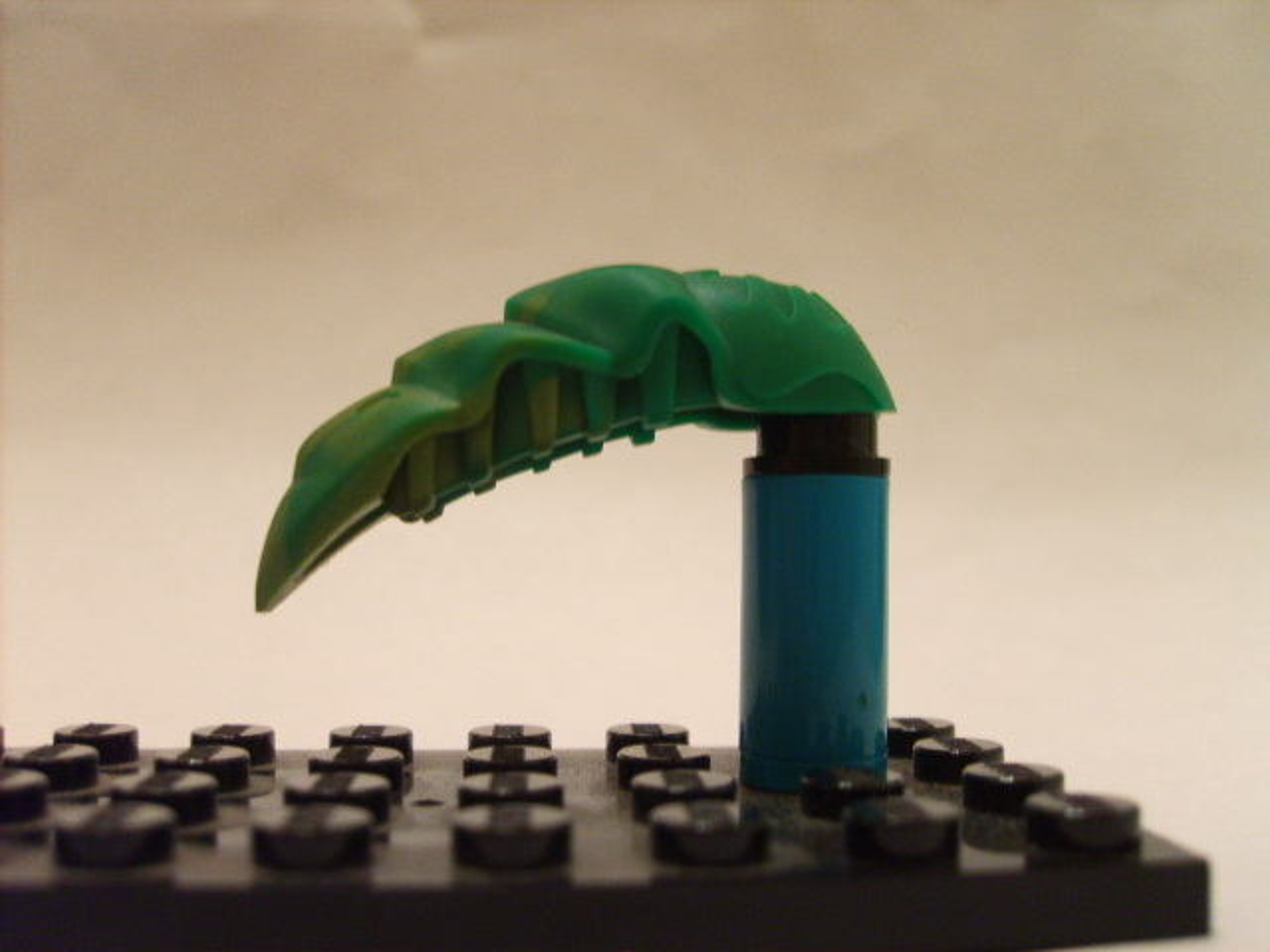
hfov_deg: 52.6
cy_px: 476
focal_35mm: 35
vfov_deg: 40.7
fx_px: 1284
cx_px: 635
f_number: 2.8
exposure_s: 1/3
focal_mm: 5.8
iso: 140
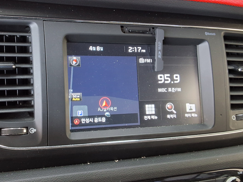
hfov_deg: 43.3
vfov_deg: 33.6
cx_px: 85
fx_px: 302
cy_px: 83
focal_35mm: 43
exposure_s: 1/30
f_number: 1.9
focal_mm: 2.91
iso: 160
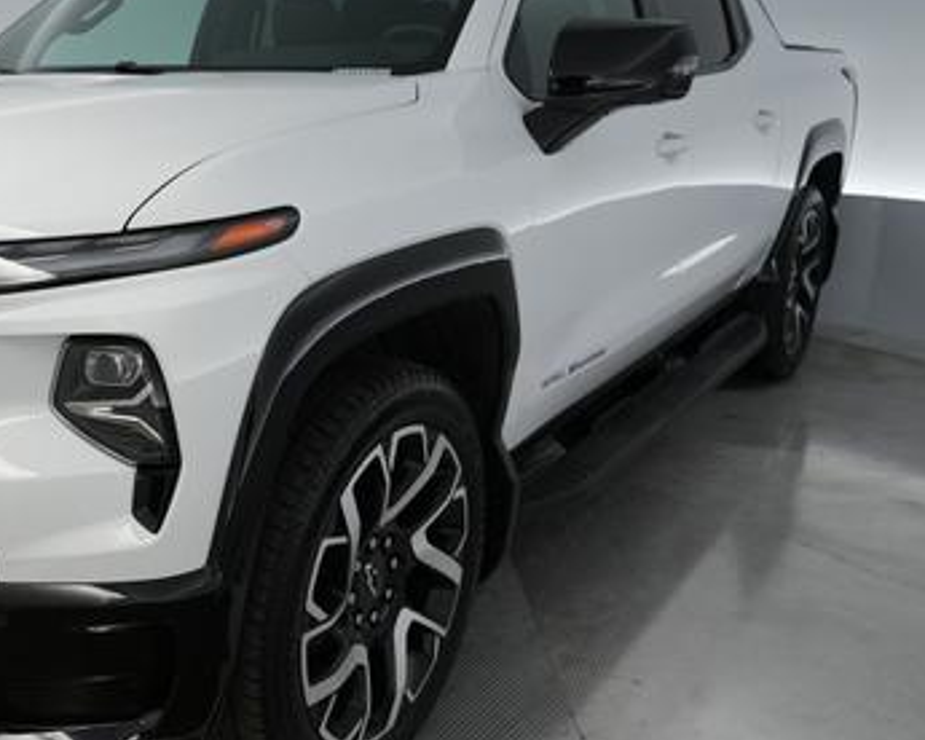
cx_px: 201
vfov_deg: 37.3
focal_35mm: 40
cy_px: 367
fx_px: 1095
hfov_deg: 43.9
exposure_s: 1/320
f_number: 2.8
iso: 1000
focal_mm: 23
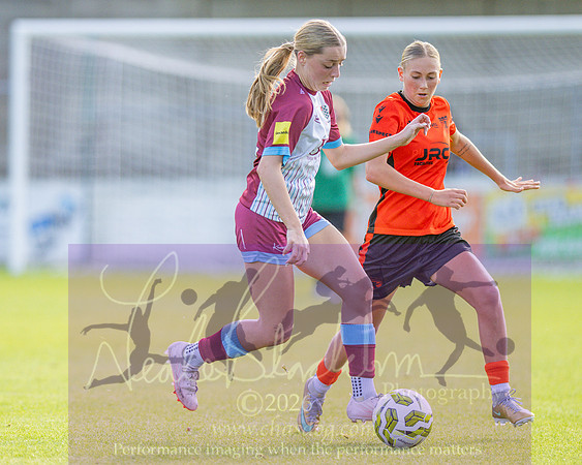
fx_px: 8324
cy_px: 244
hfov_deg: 4.0
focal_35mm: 483
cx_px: 97
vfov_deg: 3.2
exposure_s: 1/3200
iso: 1100
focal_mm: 300
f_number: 2.8
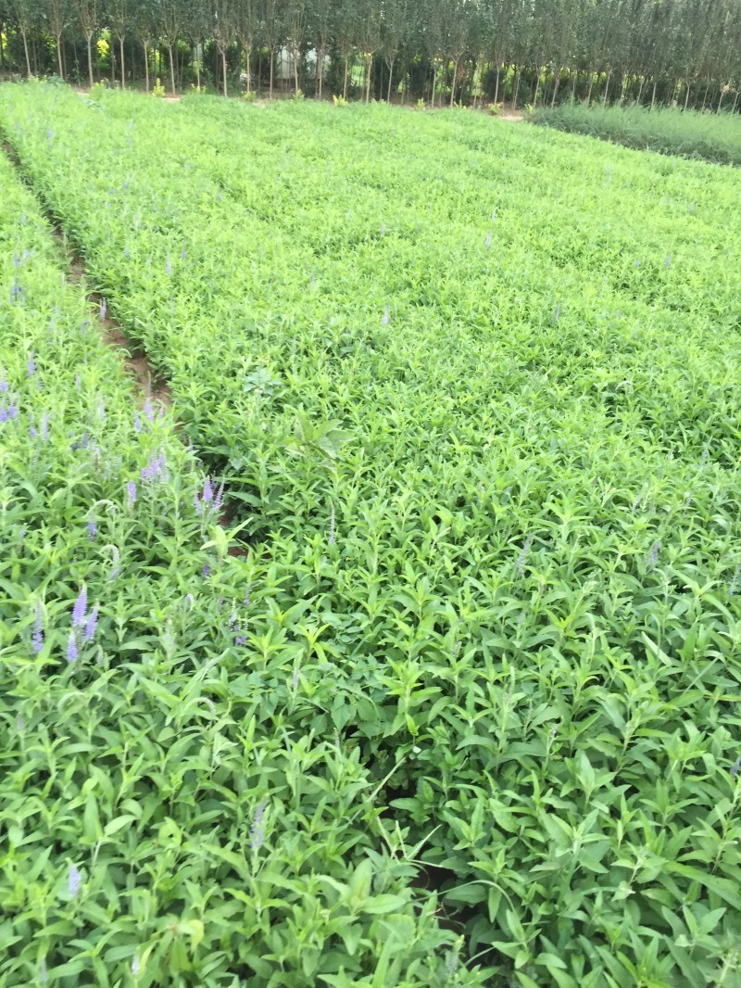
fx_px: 827
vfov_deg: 61.6
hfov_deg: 48.2
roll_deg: -5.8
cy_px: 494
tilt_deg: -23.1
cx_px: 370
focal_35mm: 29
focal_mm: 4.15
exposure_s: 1/33
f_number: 2.2
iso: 32
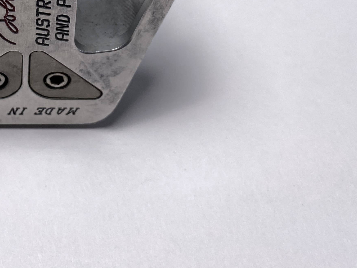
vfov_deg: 22.8
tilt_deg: -46.6
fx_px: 619
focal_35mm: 60
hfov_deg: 30.5
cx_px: 25
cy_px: -37
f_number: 1.8
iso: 32
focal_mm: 4.25
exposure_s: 1/816
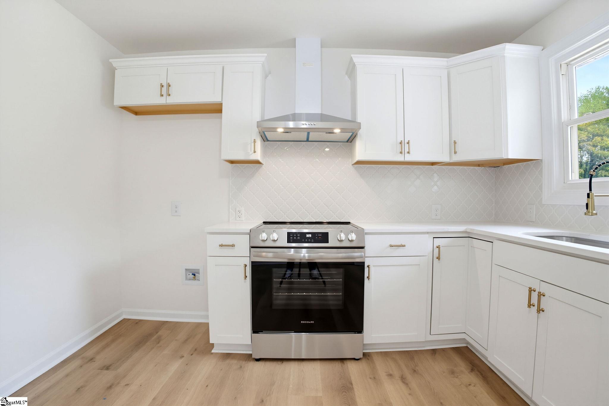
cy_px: 203
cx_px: 304
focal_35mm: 17
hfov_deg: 93.3
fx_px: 288
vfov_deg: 70.5
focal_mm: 17
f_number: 8
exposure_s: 1/25
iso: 2500
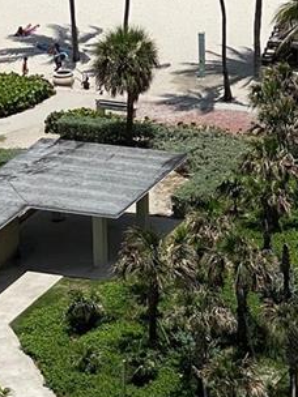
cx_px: 574
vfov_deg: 9.4
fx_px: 2353
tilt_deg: -12.8
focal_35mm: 205
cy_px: -206
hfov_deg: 7.0
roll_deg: -1.3
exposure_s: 1/2398
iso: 20
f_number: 2
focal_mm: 6
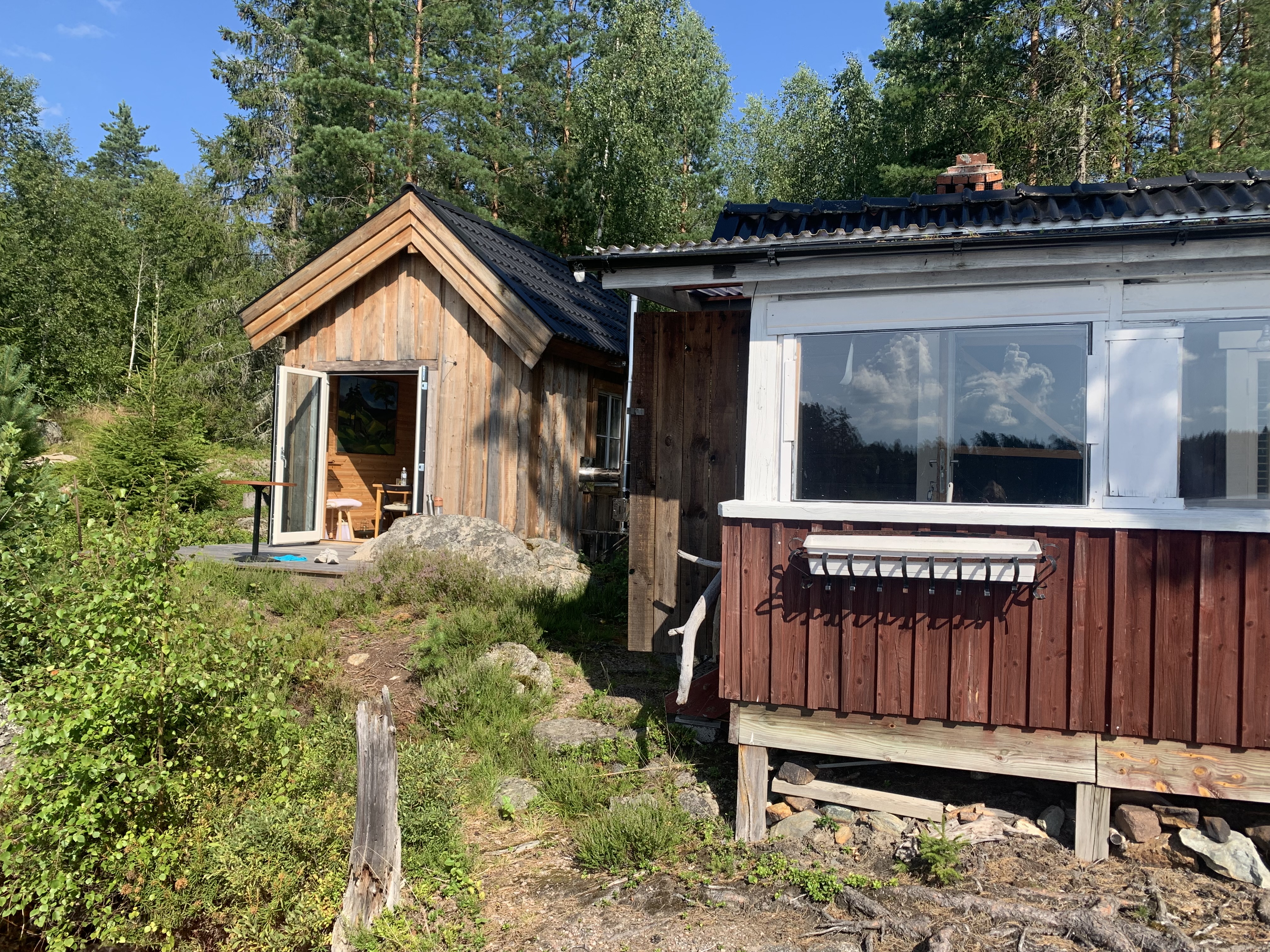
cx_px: 635
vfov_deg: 53.1
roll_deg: -1.7
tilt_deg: +3.0
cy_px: 476
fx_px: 954
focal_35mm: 26
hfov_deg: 67.3
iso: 25
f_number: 1.8
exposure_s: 1/1447
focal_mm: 4.25
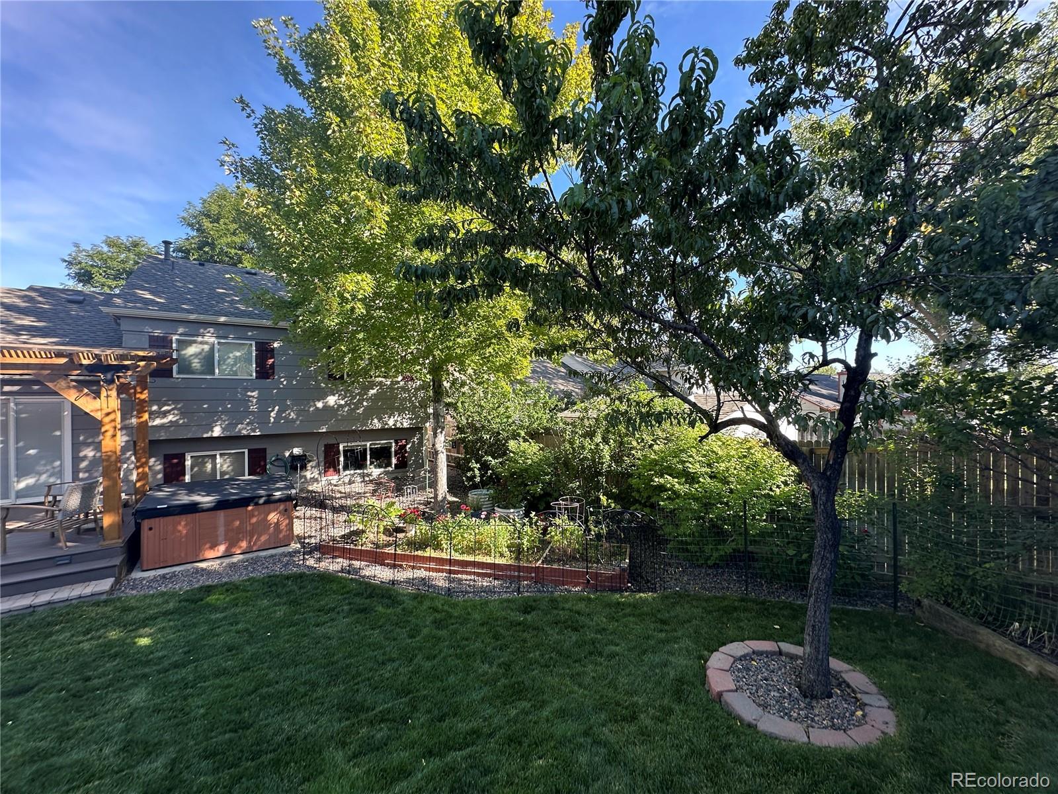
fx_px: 428
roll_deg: +0.5
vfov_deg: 85.7
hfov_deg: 102.1
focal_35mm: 14
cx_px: 529
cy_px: 397
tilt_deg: -1.1
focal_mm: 2.22
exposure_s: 1/196
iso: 40
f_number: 2.2
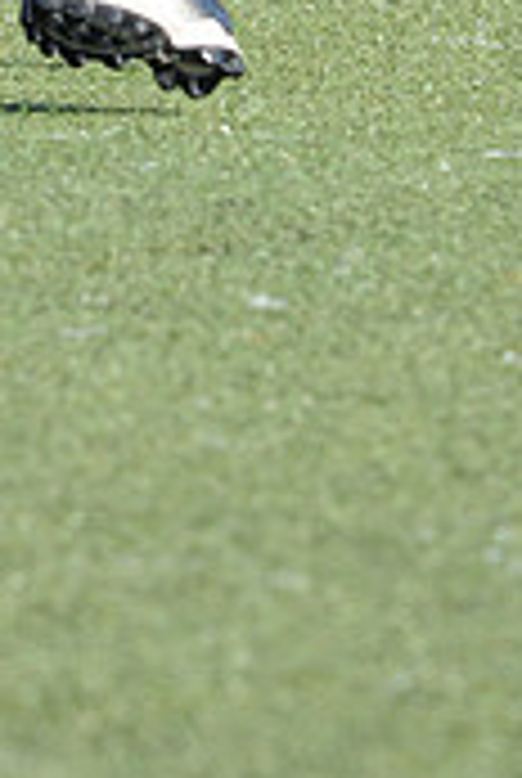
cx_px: -70
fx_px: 32558
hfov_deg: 0.9
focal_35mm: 1503
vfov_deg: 1.4
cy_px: -504
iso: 200
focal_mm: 300
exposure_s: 1/500
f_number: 6.3
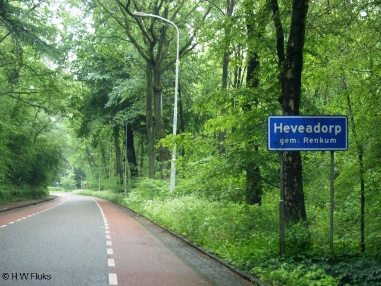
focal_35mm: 38
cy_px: 143
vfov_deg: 37.7
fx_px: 418
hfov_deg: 49.0
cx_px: 190
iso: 400
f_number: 2.8
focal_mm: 7.9
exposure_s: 1/80
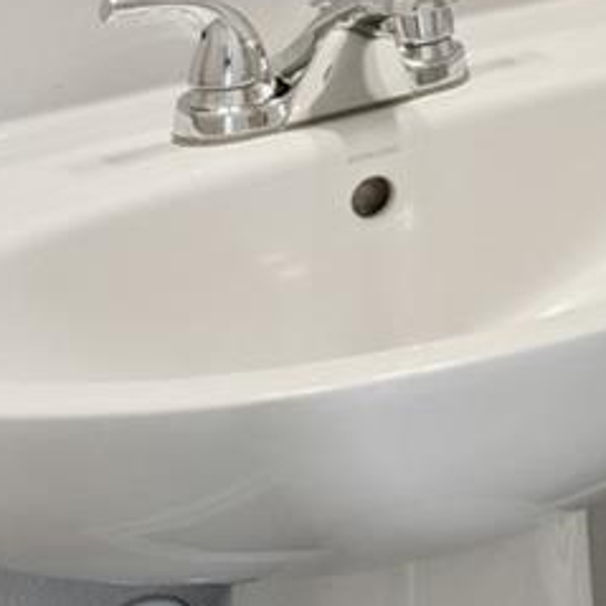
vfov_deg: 15.9
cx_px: 1407
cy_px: -507
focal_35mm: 92
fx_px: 1825
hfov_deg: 13.9
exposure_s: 1/13
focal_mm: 10.8
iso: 400
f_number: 9
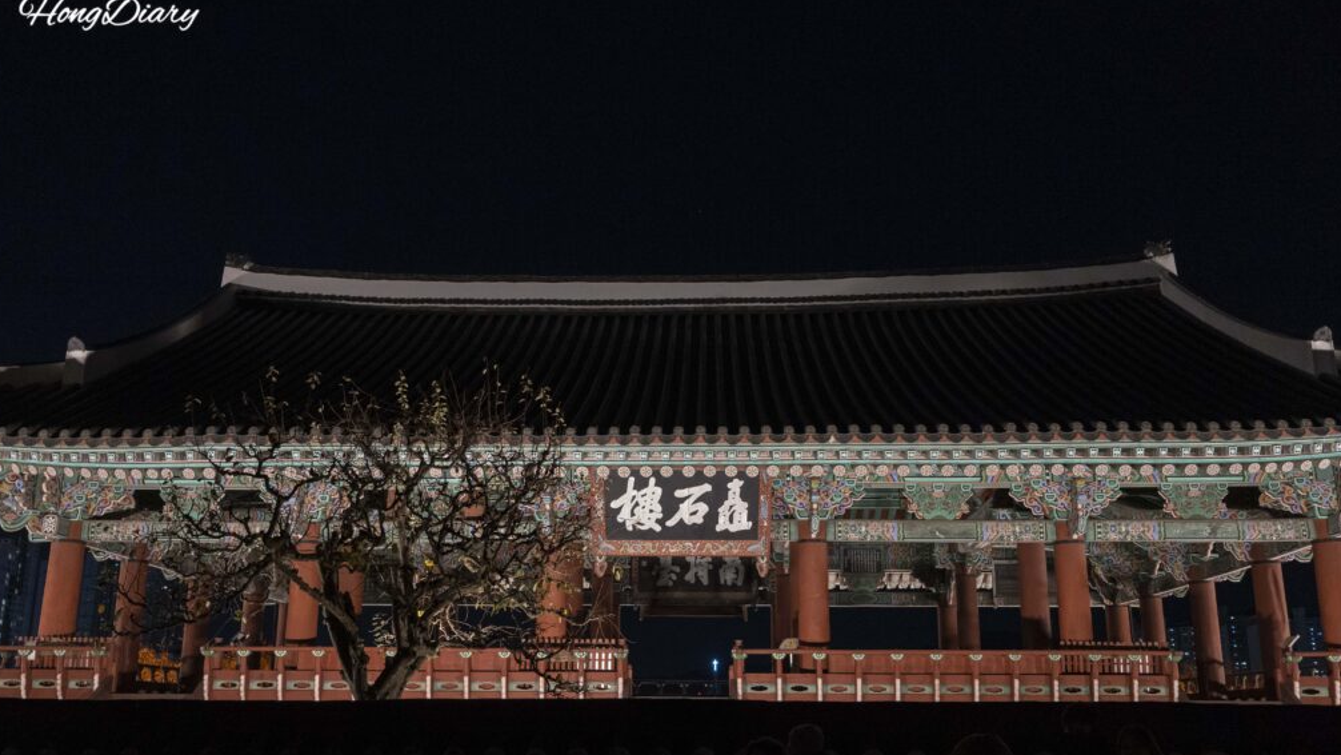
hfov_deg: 61.0
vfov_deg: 36.6
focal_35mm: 32
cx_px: 663
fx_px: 1138
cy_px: 420
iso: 6400
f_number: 4.5
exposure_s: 1/60
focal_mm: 30
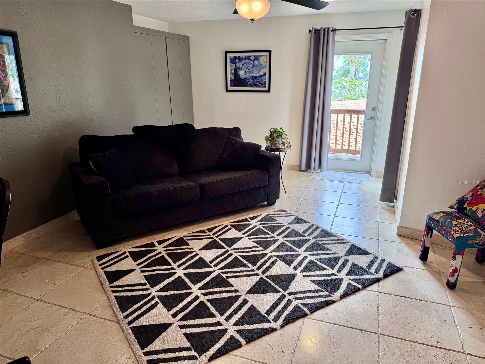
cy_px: 182
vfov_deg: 56.8
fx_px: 336
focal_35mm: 24
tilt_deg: -18.5
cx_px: 242
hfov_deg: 71.6
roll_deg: -0.3
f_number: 1.78
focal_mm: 6.76
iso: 64
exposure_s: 1/120
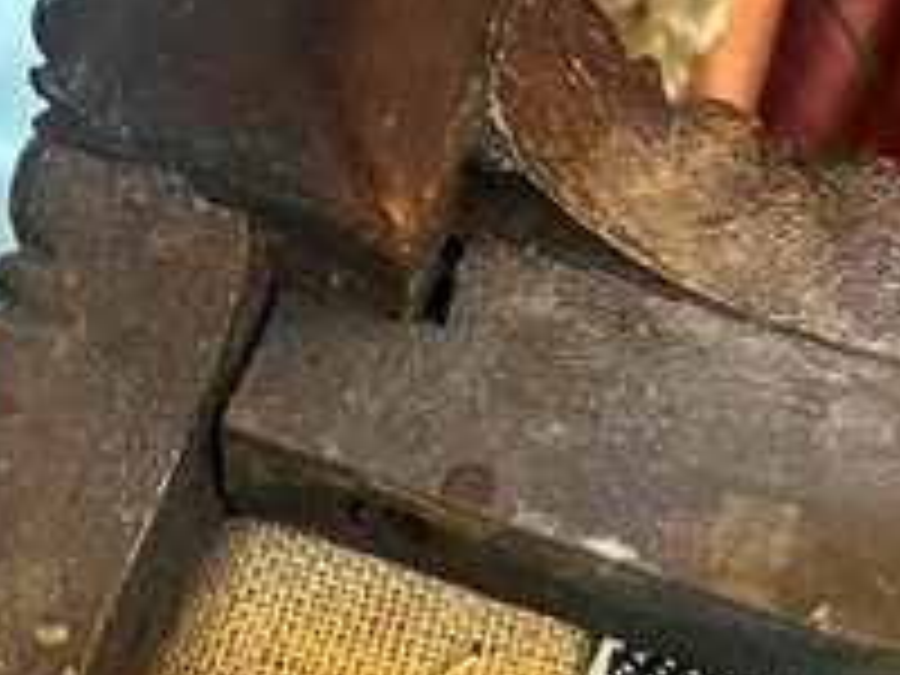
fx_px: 1352
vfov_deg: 27.9
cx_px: 410
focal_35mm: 52
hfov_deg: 36.8
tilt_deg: -46.2
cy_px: 441
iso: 500
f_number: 1.5
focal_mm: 5.7
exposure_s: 1/50
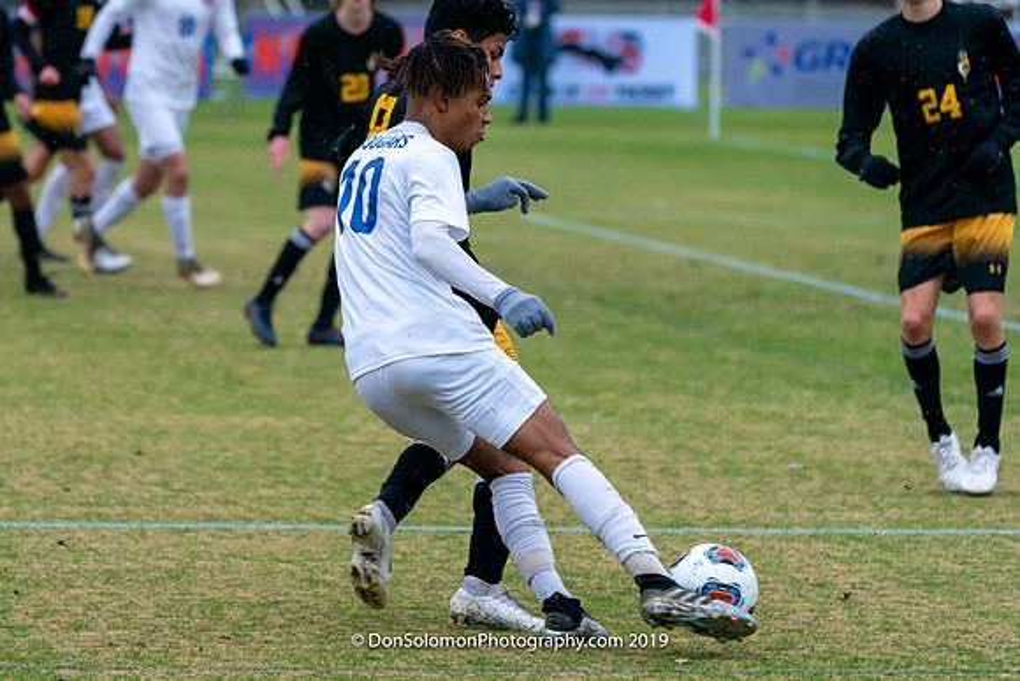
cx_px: 380
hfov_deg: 7.5
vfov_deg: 5.0
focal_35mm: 274
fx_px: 7771
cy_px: 351
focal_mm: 218
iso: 2500
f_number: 5.6
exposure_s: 1/1000
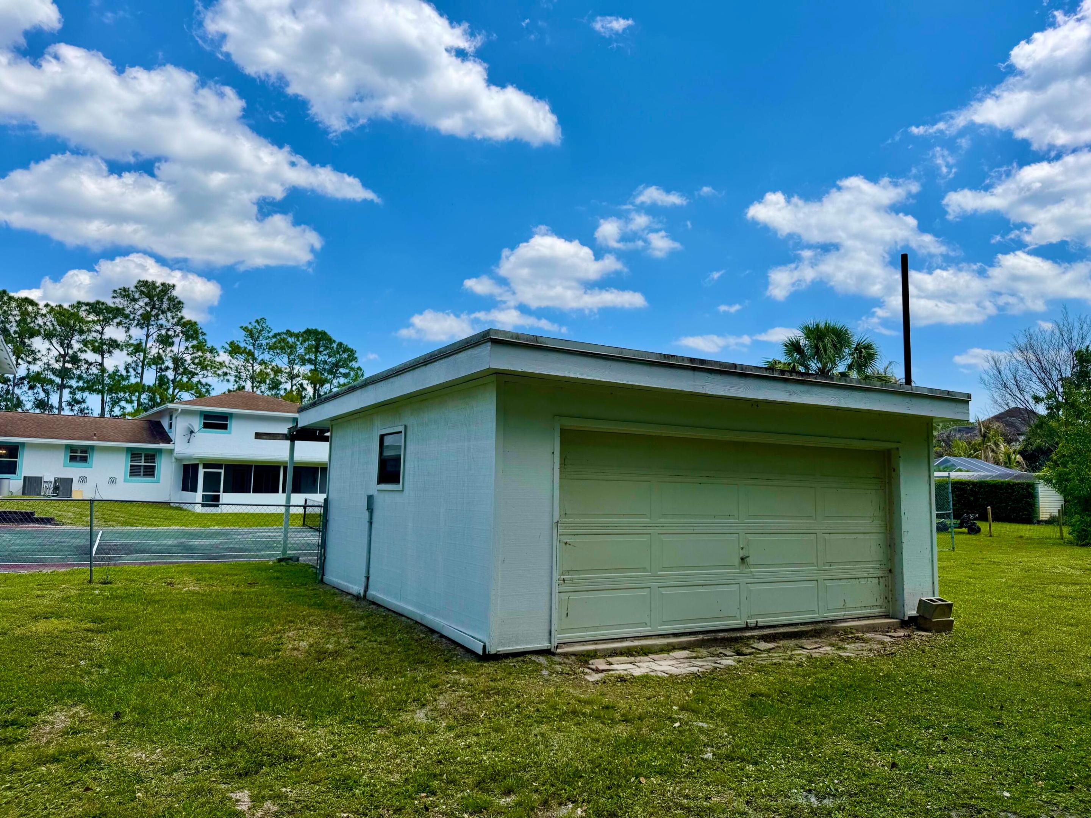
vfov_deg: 56.8
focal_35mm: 24
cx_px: 546
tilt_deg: +6.0
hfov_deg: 71.6
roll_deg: -1.2
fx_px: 756
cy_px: 409
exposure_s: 1/5714
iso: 80
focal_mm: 6.76
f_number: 1.78
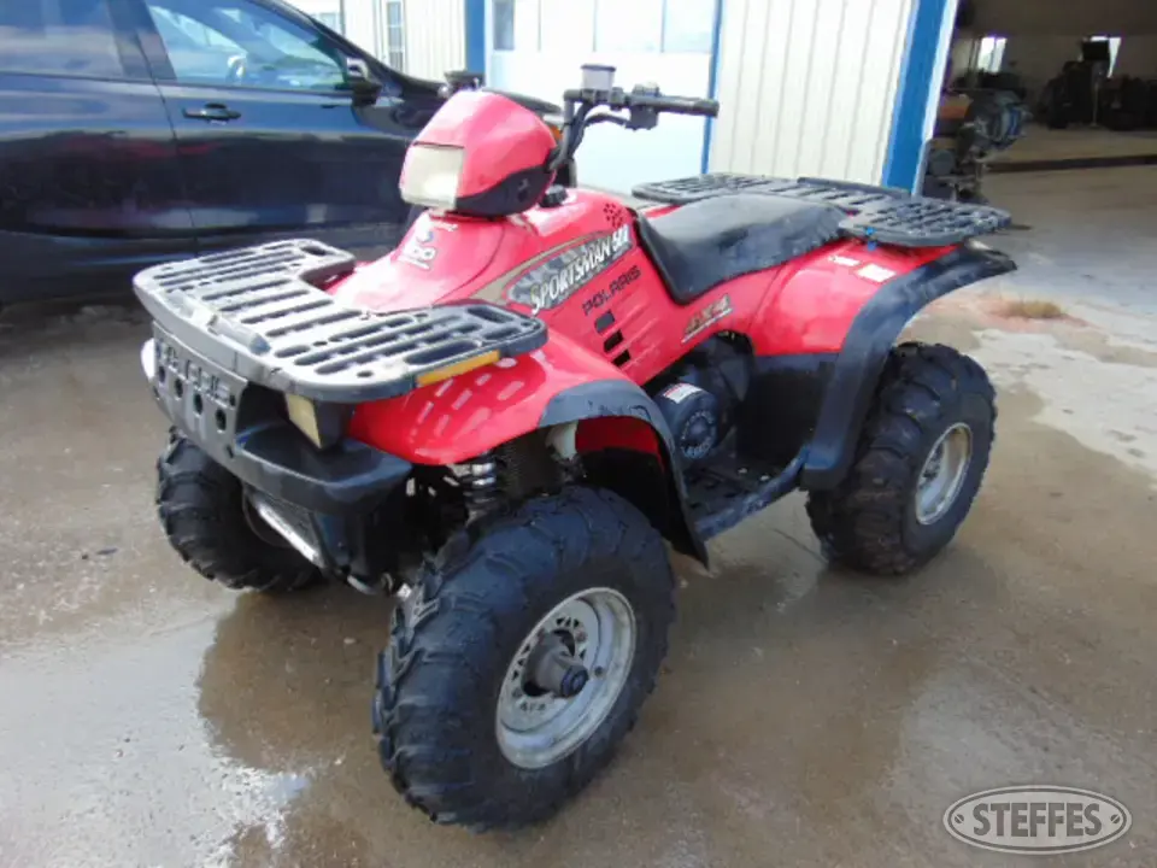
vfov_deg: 54.9
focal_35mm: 25
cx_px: 578
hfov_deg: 69.4
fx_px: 836
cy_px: 434
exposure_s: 1/125
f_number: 3
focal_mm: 4.5
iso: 80
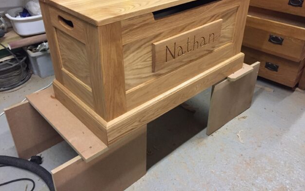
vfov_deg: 40.4
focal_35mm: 31
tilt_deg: -30.1
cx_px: 153
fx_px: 258
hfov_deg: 61.2
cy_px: 76
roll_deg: -0.4
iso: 250
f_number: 2.2
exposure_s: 1/25
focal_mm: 4.15
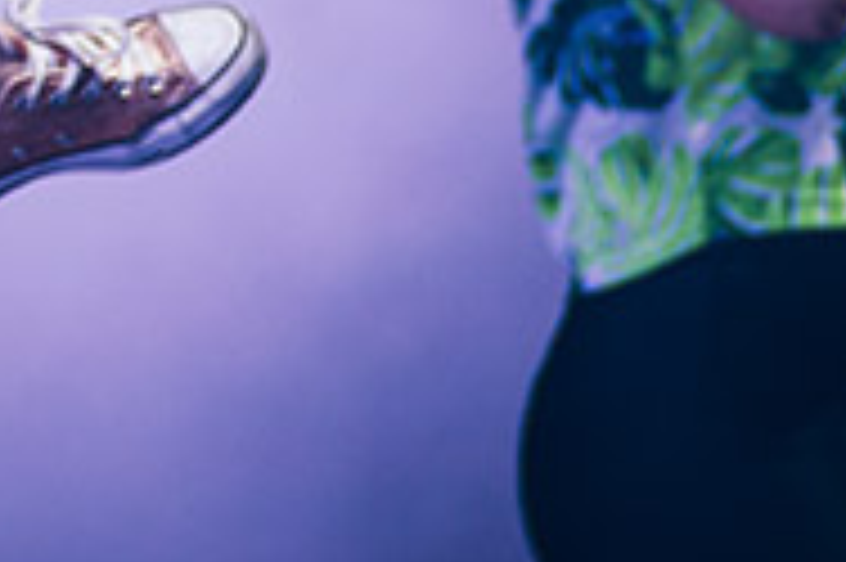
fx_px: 18008
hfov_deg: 2.7
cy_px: -506
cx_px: -670
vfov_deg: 1.8
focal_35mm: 767
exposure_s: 1/800
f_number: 2.8
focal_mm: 200
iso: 1600
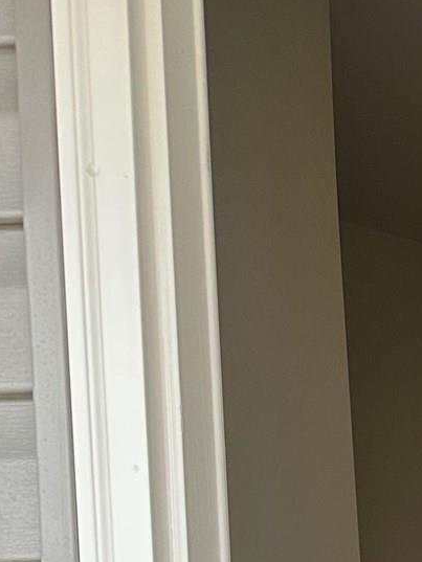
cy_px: 1050
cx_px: 819
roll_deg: +1.0
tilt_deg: -6.0
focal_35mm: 103
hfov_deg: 12.7
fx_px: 1674
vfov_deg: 15.9
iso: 80
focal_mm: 6.86
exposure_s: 1/228
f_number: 1.78
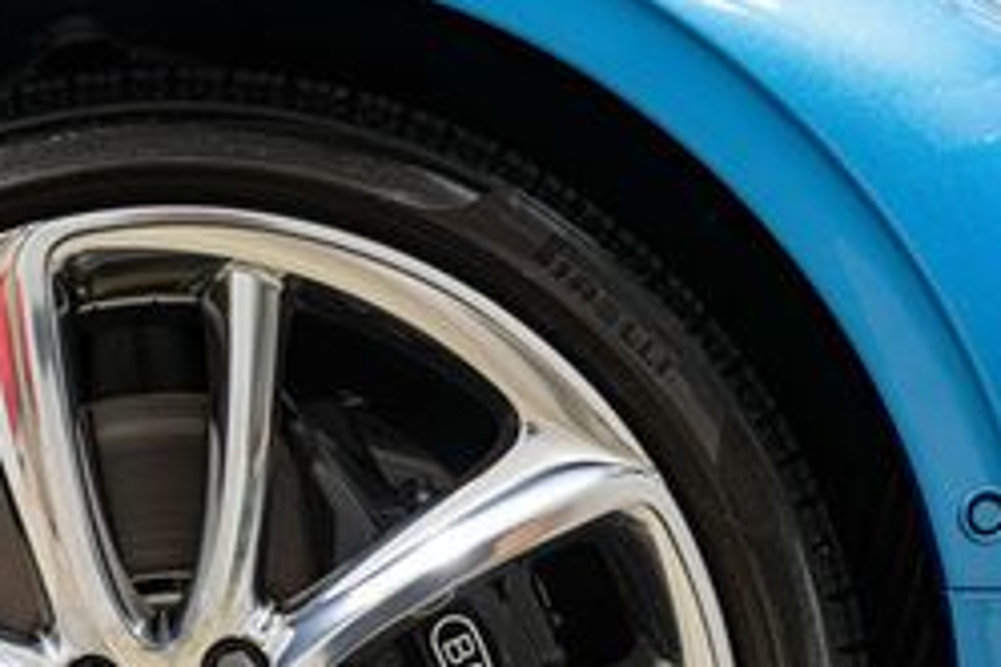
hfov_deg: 23.5
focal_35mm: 85
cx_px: 169
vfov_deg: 15.5
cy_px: 790
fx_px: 2363
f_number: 5
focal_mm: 33
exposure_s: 1/30
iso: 1600
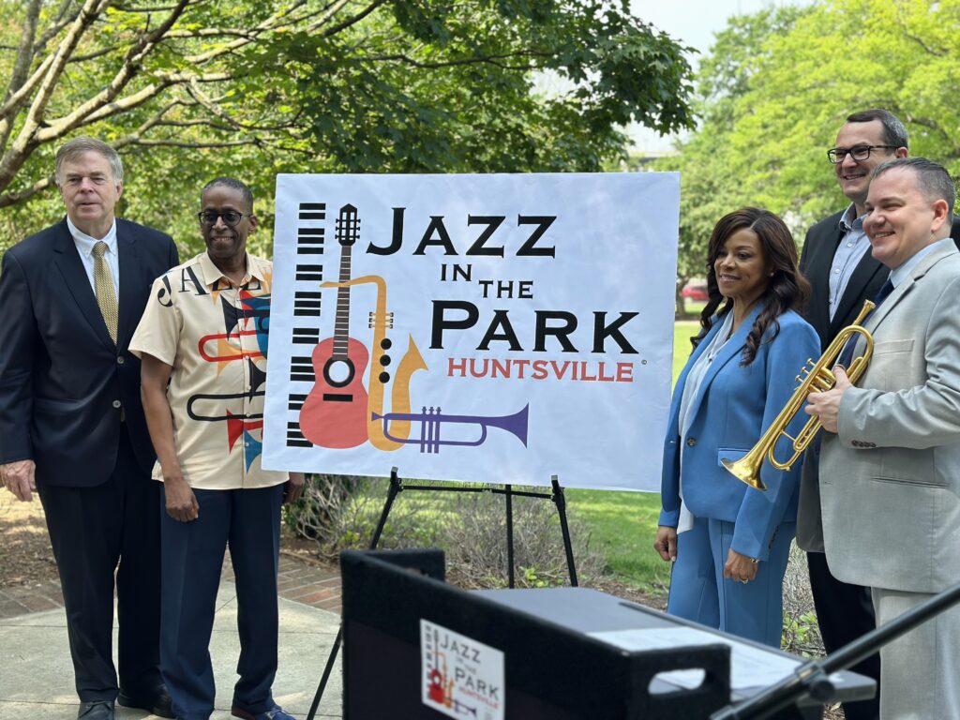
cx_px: 480
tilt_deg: -6.8
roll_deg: +0.5
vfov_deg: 30.3
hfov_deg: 39.7
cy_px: 360
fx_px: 1331
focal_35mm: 48
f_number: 1.78
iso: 80
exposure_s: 1/1030
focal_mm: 6.86
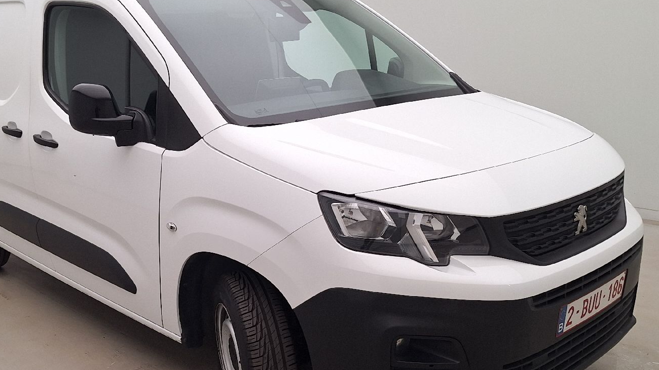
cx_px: 247
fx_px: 646
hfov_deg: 53.4
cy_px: 260
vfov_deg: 31.6
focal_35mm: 37
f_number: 1.8
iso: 40
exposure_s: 1/139
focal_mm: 5.54
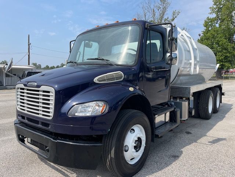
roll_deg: -1.4
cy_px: 88
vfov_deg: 53.1
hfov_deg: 67.3
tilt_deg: -6.0
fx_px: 177
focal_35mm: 26
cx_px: 118
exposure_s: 1/3788
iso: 32
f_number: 1.6
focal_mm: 5.1
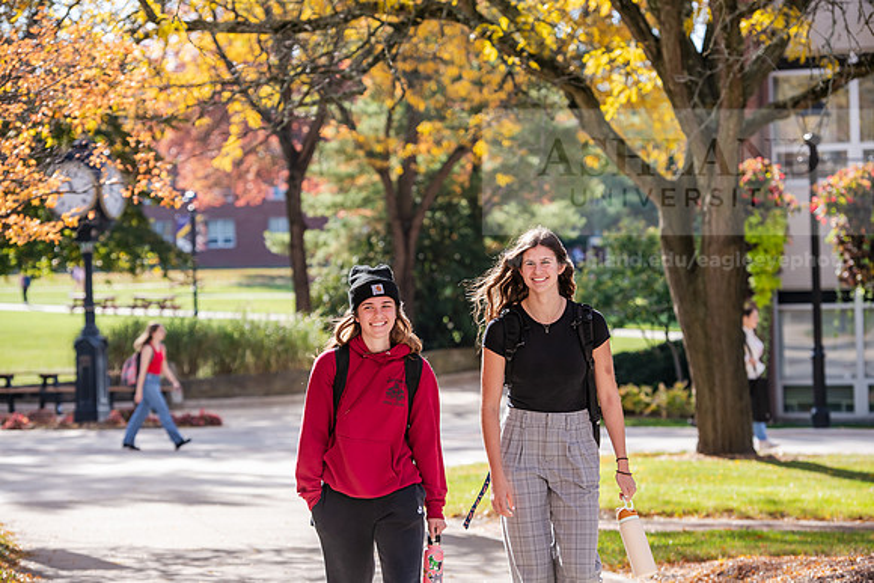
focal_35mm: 116
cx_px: 437
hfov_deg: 17.6
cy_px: 292
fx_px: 2817
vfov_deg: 11.8
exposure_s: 1/500
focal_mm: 116
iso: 200
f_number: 4.5
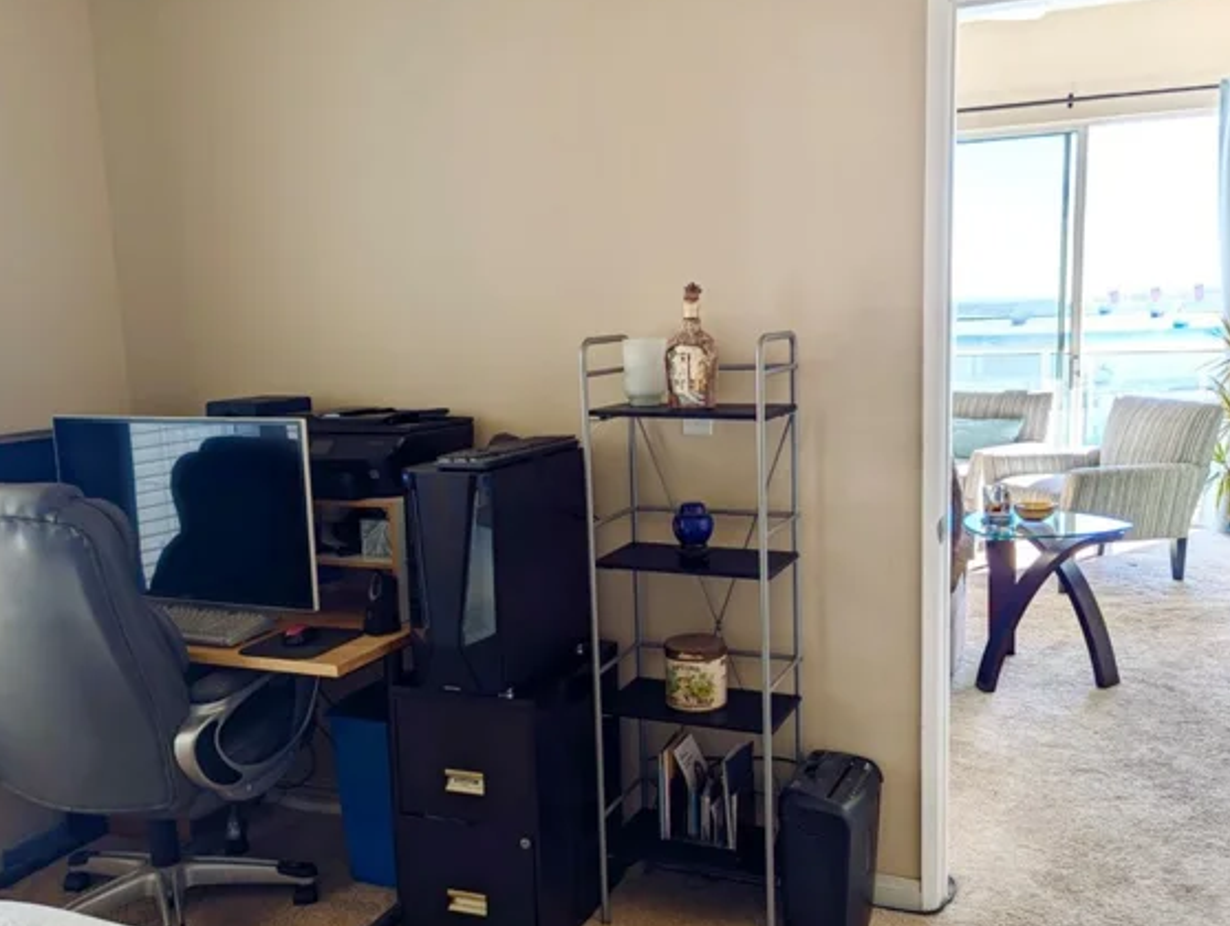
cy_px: 514
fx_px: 1139
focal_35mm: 32
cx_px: 639
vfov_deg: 44.2
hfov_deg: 56.7
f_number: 1.85
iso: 53
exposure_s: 1/298
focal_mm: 6.81
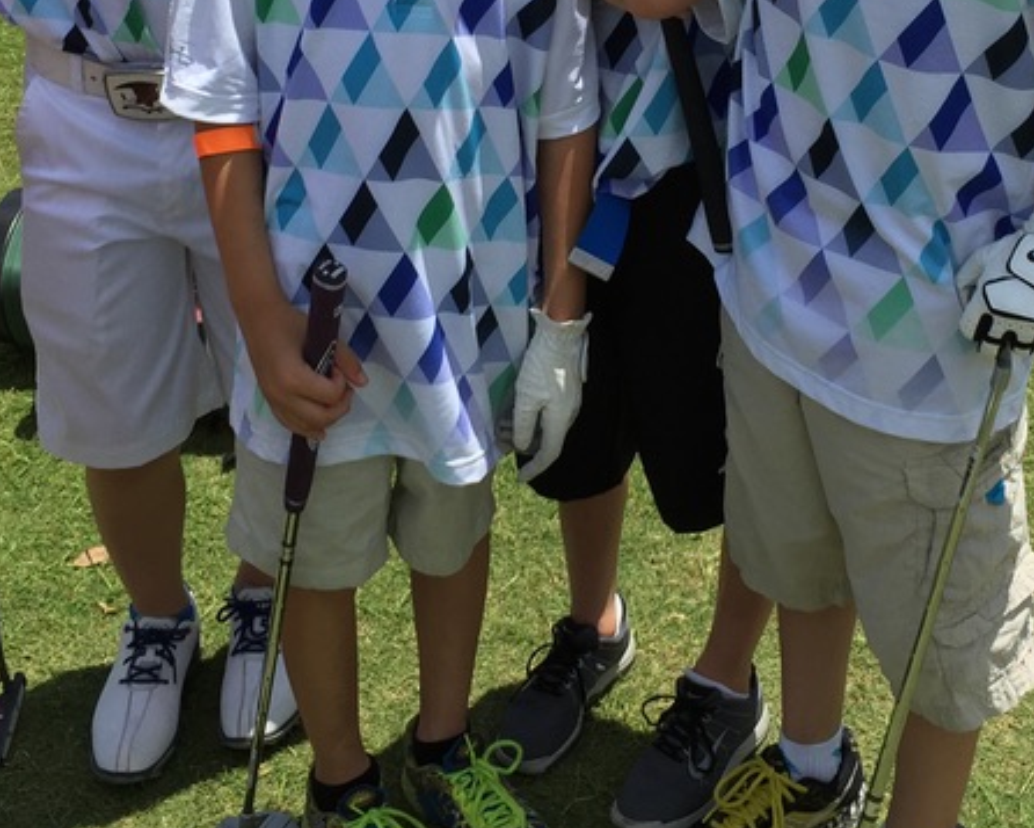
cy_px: 116
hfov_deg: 29.0
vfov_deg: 23.0
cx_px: 661
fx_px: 1990
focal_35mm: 65
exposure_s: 1/2198
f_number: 2.2
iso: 32
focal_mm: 4.15
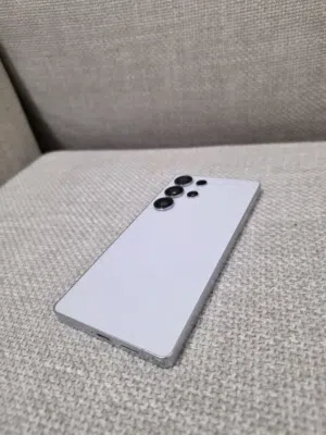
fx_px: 289
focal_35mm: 23
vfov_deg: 73.9
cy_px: 218
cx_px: 163
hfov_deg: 58.9
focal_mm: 6.3
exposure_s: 1/100
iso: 500
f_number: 1.7
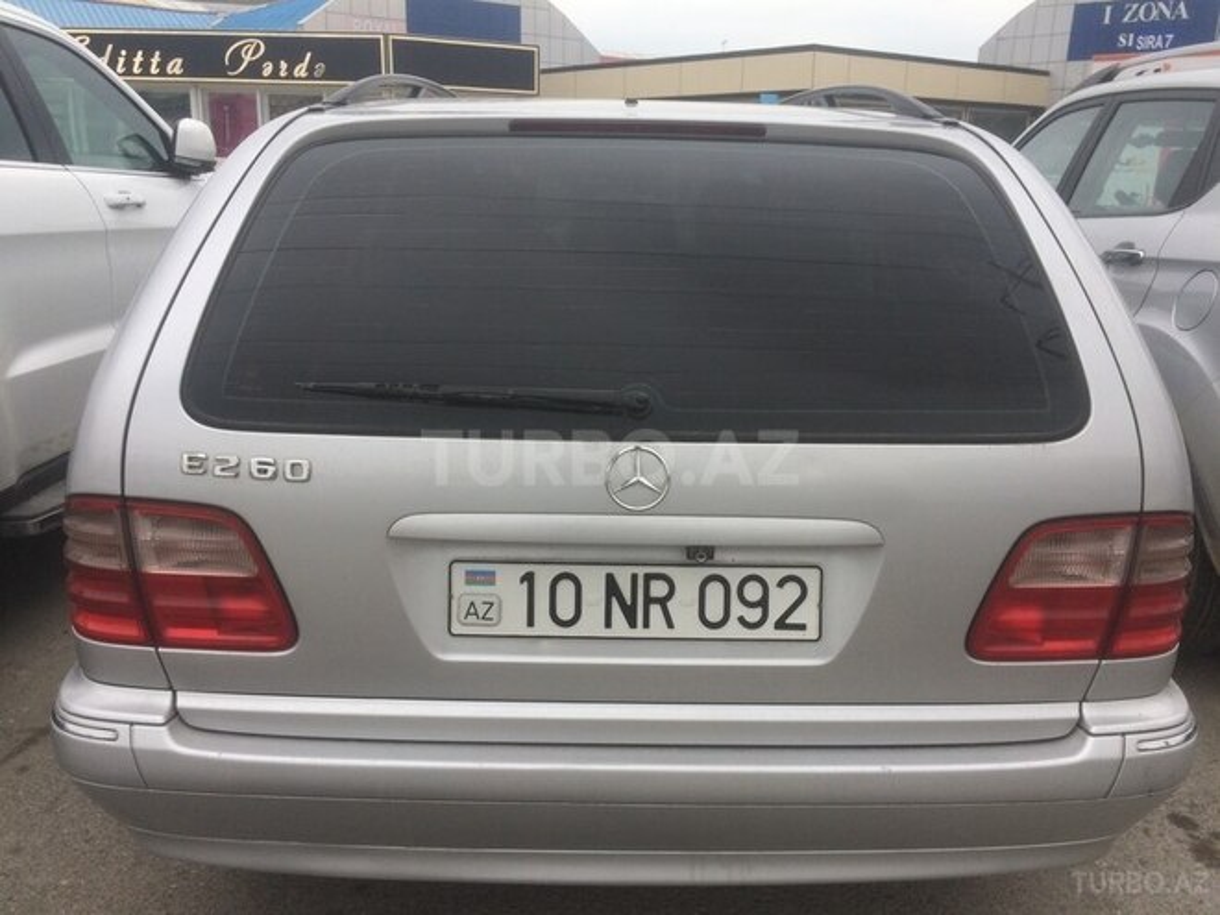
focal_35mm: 29
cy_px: 458
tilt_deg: -18.1
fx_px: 1022
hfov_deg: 61.7
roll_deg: -1.2
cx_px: 610
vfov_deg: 48.2
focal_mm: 4.15
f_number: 2.2
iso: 32
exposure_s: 1/672
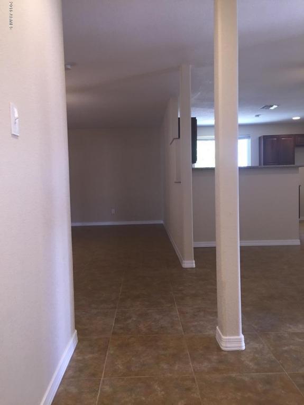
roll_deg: +0.5
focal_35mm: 29
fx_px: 340
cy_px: 202
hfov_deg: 48.2
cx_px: 152
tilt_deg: -2.1
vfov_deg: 61.7
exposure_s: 1/30
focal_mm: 4.15
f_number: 2.2
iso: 50
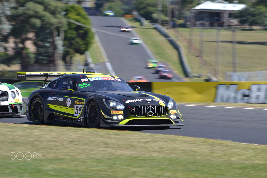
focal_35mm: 450
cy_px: 89
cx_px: 134
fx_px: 3337
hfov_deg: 4.6
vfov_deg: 3.1
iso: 100
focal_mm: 300
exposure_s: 1/200
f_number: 8
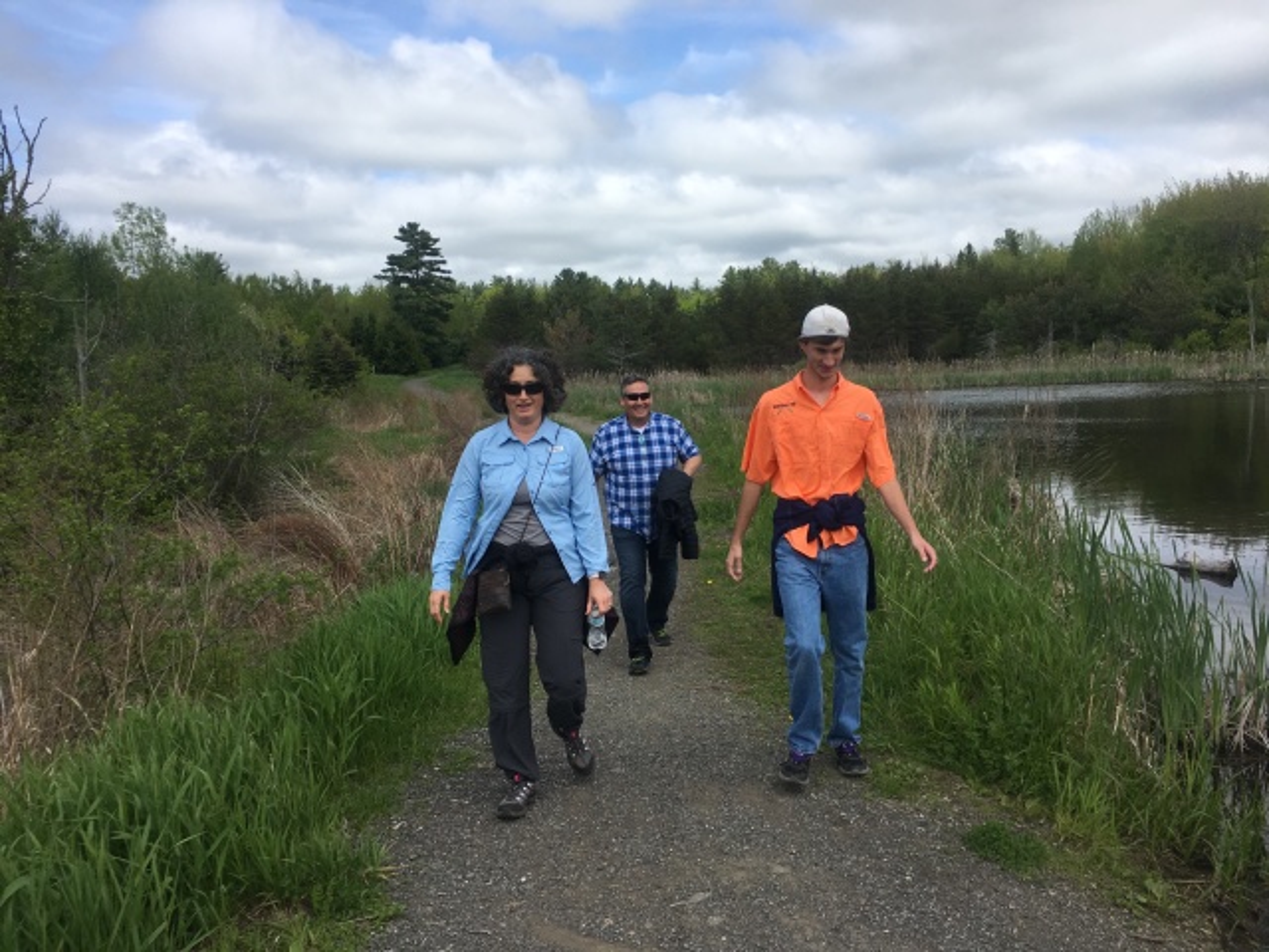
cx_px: 634
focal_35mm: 29
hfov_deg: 61.7
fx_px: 1063
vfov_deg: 48.2
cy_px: 476
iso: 25
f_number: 2.2
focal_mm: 4.15
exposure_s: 1/2198
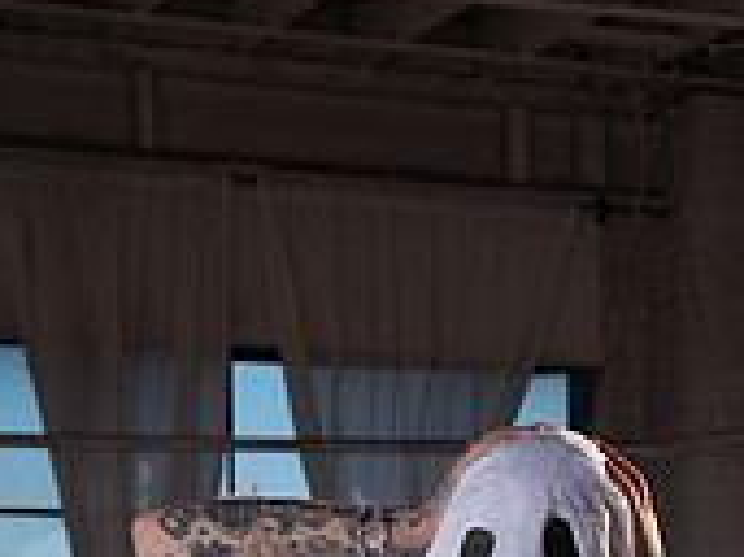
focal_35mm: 116
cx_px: 503
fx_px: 2491
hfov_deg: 16.9
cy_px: 883
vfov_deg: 12.1
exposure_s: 1/125
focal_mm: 55.5
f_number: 7.1
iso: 100
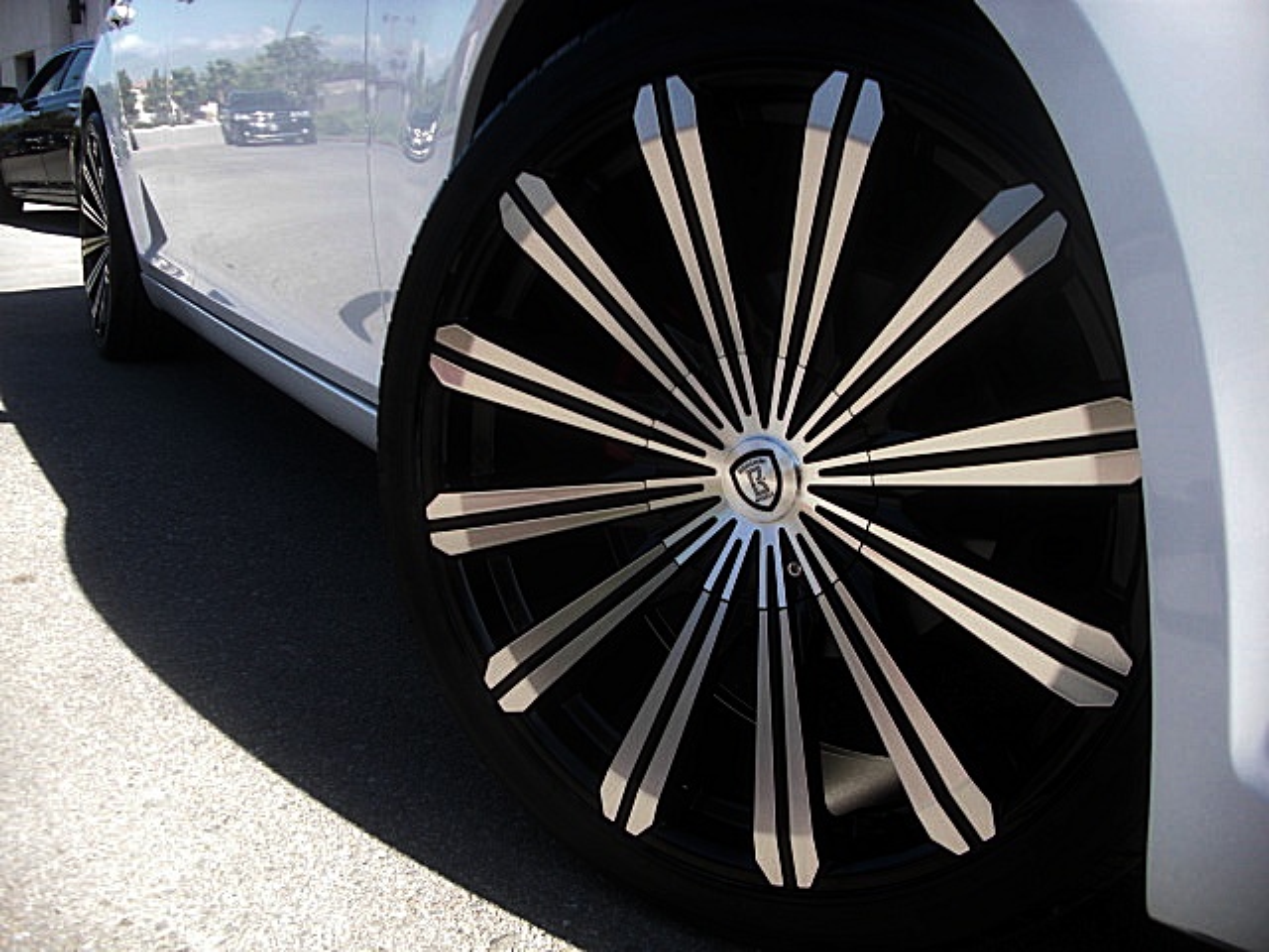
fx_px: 1320
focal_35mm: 36
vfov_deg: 39.7
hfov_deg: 51.4
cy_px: 476
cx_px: 634
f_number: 2.8
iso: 50
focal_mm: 6.3
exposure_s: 1/250
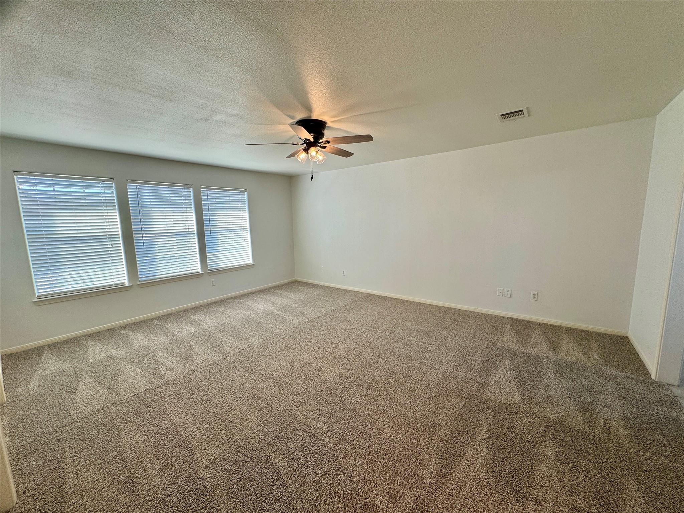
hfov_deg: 102.1
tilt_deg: -8.2
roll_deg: +1.6
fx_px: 277
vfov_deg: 85.7
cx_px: 342
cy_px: 256
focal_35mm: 14
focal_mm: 2.22
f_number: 2.2
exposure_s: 1/120
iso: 64
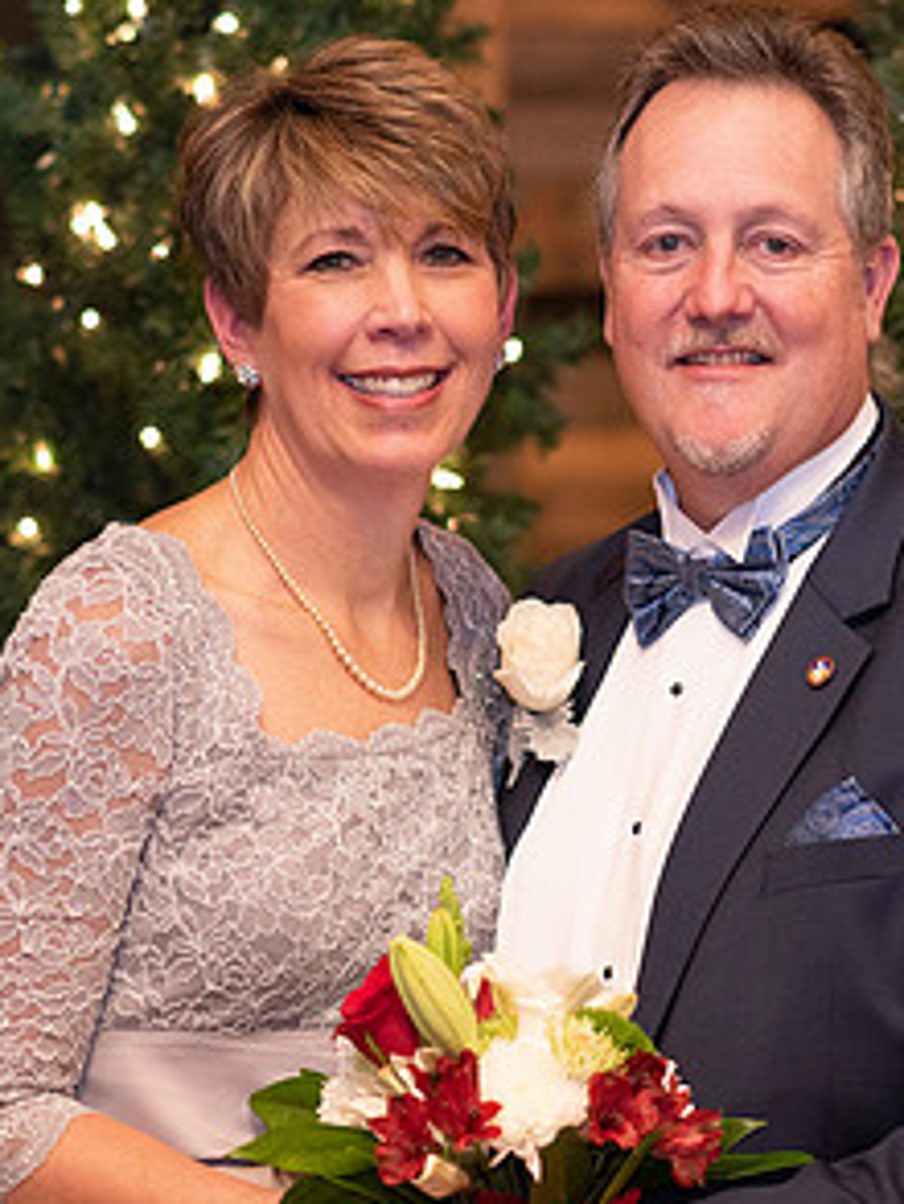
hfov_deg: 9.2
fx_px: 5637
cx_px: 551
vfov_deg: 12.2
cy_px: 635
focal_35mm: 162
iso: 1000
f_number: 2.2
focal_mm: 85
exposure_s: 1/200
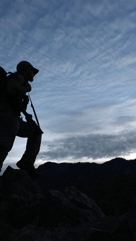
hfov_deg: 27.5
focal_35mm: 43
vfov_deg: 47.4
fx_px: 276
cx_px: 93
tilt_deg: +21.1
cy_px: 123
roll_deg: +1.8
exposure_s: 1/15
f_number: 2.2
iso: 320
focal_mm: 4.15
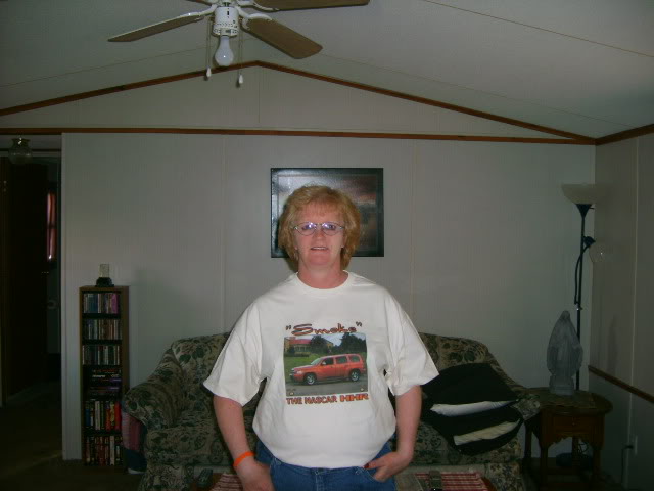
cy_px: 246
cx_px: 327
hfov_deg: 52.6
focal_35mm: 35
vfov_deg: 40.7
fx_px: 661
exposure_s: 1/30
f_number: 2.8
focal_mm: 5.8
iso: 100
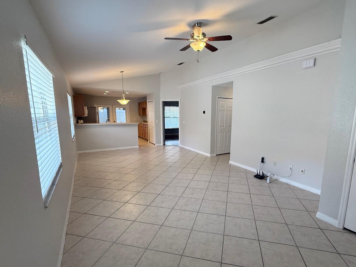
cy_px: 142
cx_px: 198
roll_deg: -1.1
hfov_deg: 90.7
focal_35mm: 17
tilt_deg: -7.9
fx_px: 175
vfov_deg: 74.6
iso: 125
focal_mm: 2.22
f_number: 2.2
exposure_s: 1/100
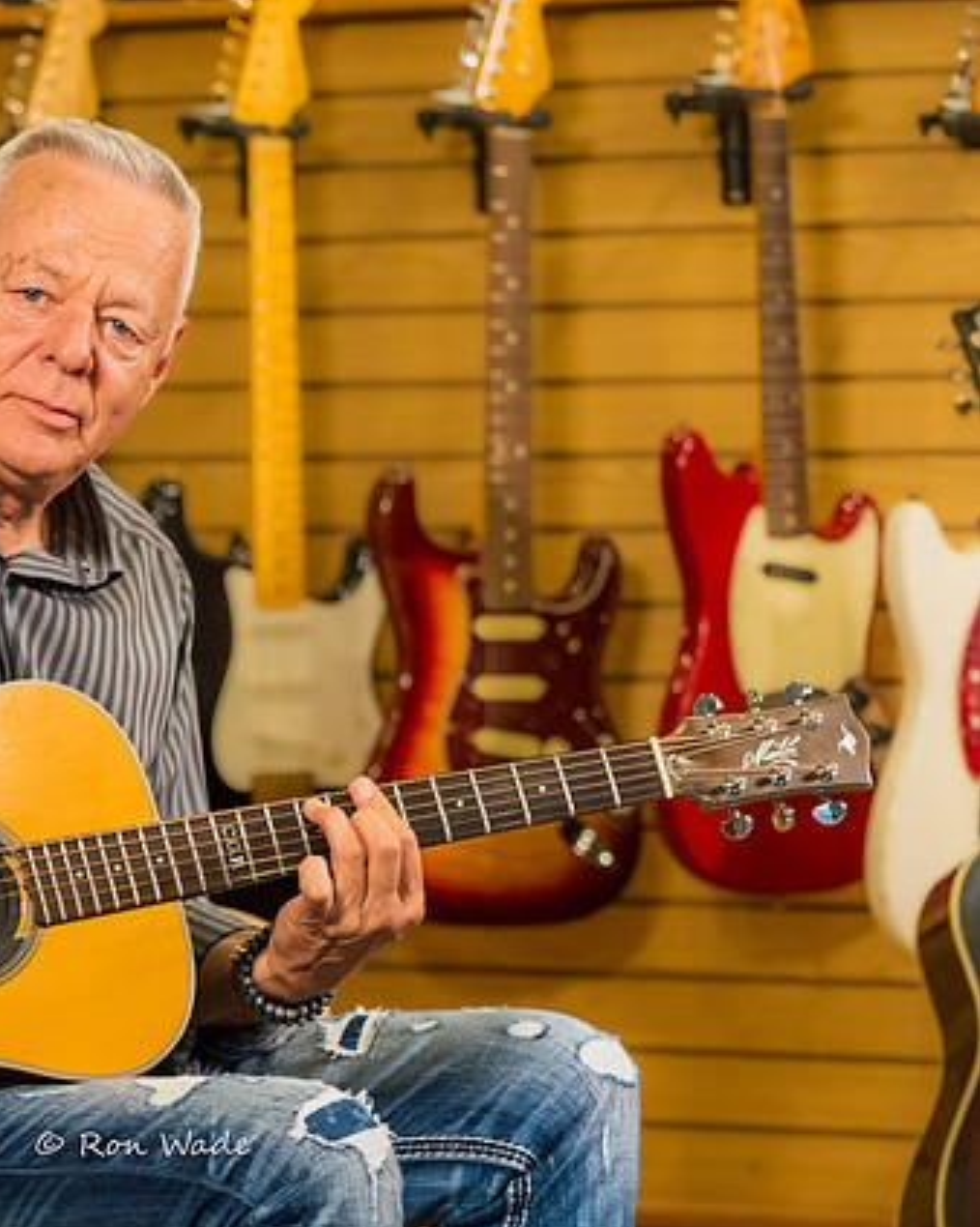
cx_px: -22
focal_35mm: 189
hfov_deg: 8.1
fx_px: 6857
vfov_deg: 10.2
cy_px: 580
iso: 5000
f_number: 4
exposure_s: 1/200
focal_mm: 118
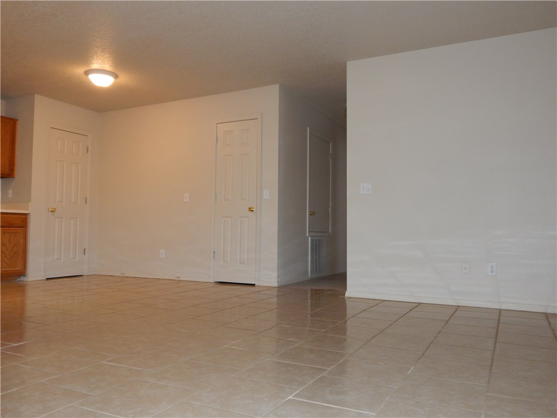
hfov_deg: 63.4
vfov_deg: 49.7
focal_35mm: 28
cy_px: 209
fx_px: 451
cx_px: 278
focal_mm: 5.1
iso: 200
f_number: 3.2
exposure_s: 1/30
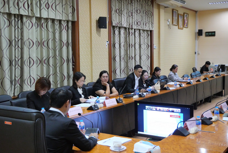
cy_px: 76
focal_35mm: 45
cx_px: 114
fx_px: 285
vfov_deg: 29.9
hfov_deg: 43.6
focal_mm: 22
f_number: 5
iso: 3200
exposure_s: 1/50
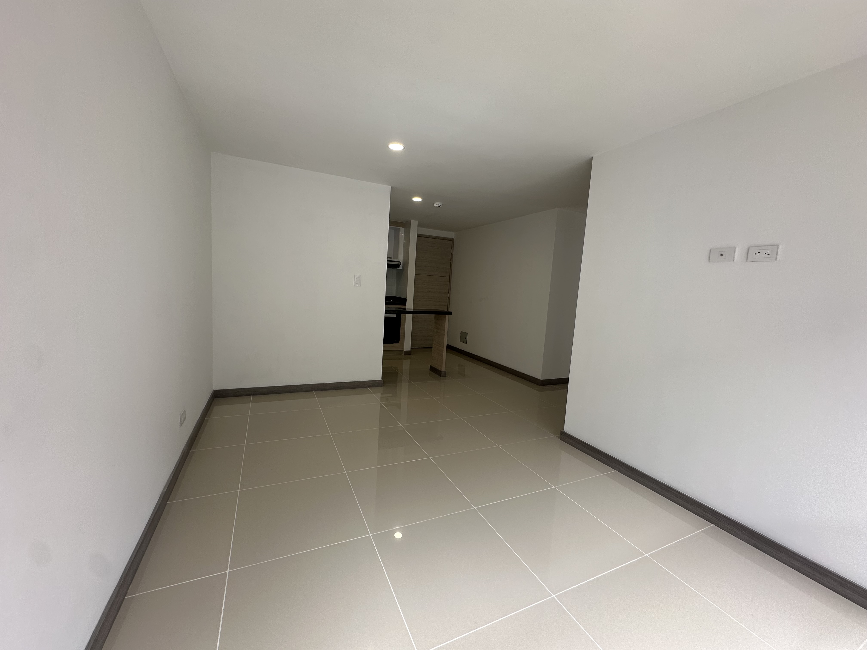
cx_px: 434
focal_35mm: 14
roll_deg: -4.0
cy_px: 325
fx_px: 351
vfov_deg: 85.7
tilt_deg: -5.7
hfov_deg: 102.1
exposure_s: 1/99
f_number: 2.2
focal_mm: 2.22
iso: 64
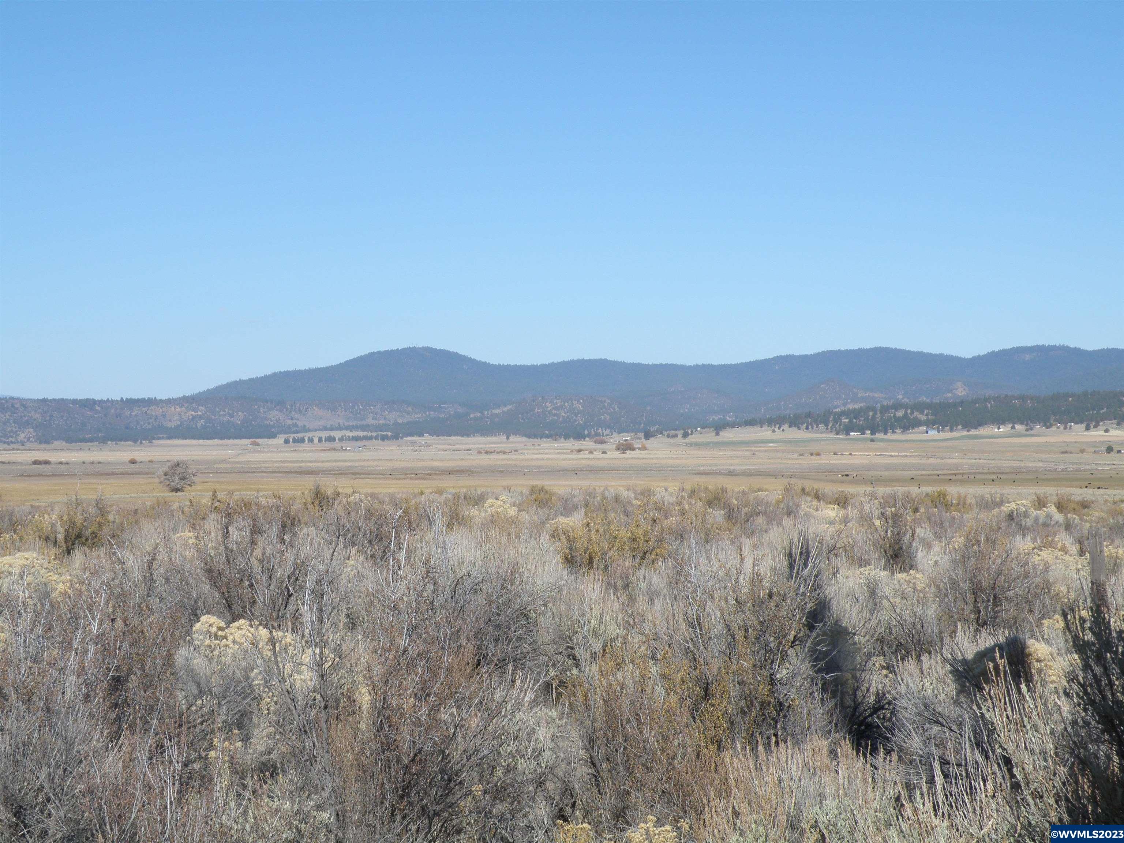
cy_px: 422
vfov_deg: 19.1
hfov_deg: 25.3
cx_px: 562
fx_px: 2500
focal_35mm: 77
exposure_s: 1/400
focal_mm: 13.76
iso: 64
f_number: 5.6
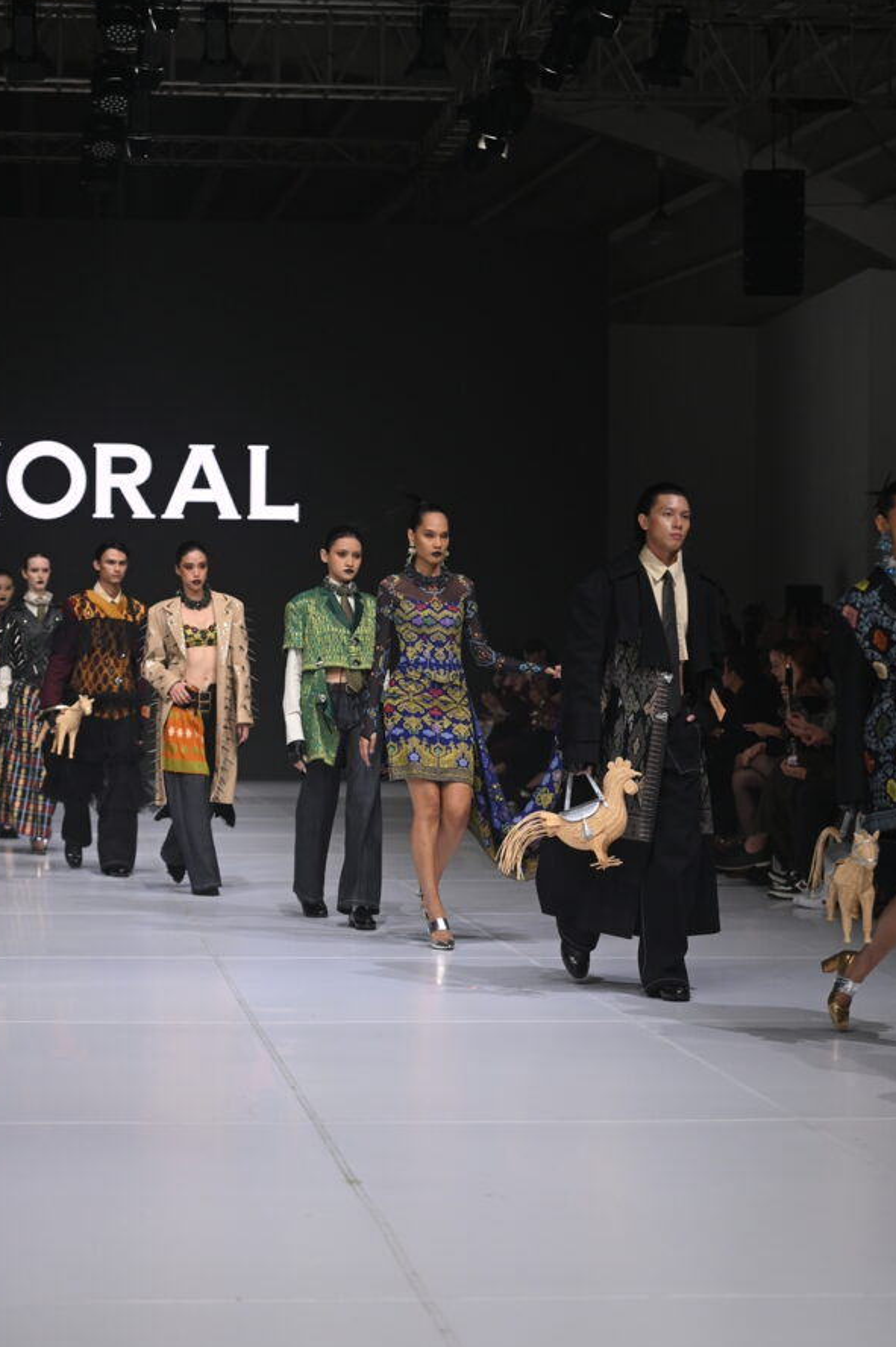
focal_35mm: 91
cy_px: 651
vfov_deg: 22.4
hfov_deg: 15.0
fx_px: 3401
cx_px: 370
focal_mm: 70
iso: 1000
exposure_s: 1/640
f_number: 3.2
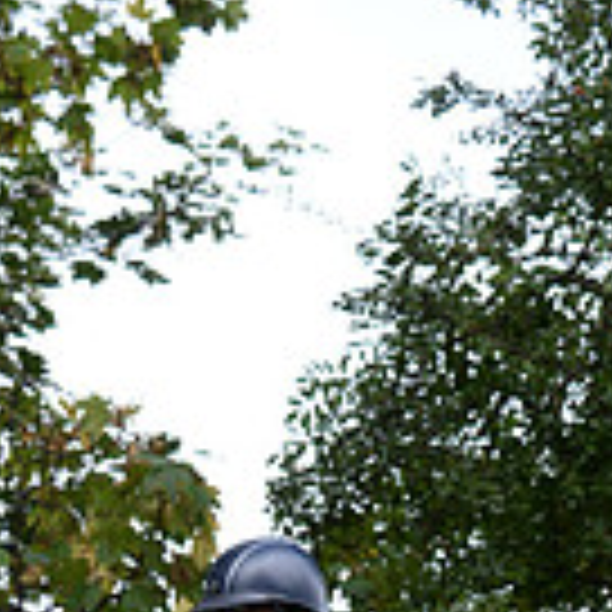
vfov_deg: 3.6
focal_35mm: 488
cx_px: 284
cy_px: 1251
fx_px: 9761
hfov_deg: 3.6
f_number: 6.3
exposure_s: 1/800
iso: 1000
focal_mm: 135
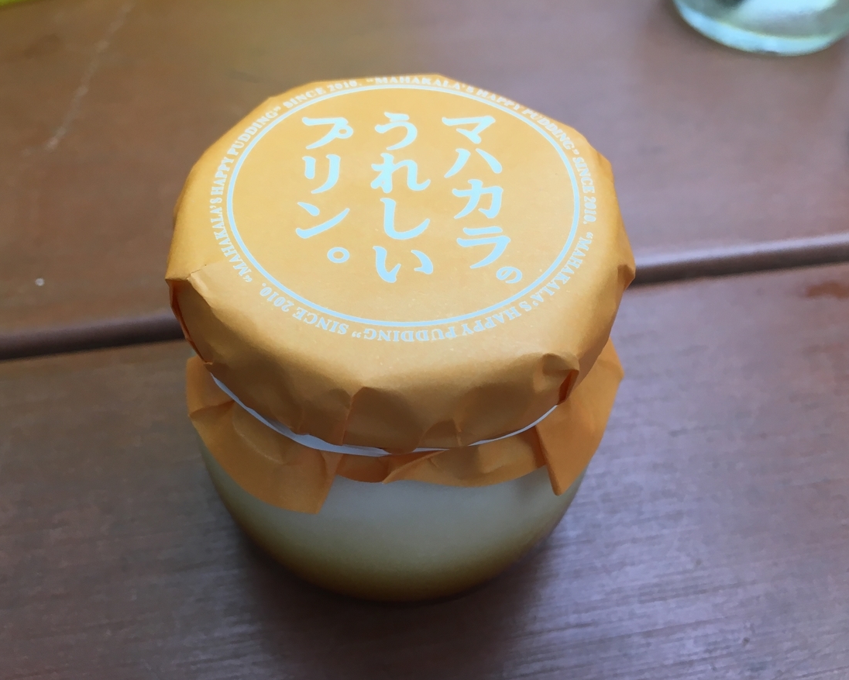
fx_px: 779
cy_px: 340
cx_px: 405
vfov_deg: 47.1
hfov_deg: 57.2
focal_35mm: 31
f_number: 2.2
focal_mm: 4.15
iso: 25
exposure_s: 1/40
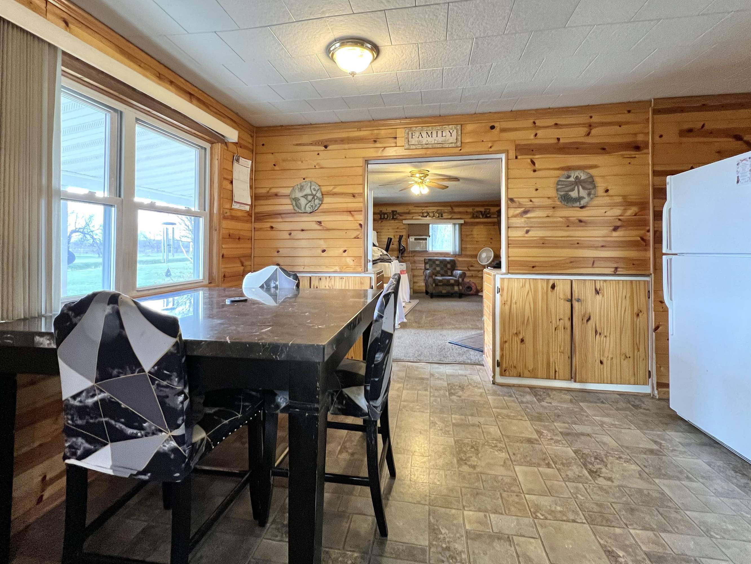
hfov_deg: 98.2
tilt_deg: +0.7
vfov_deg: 81.2
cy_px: 239
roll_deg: -0.3
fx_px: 325
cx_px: 370
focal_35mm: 15
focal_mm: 1.57
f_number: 1.8
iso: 320
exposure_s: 1/60
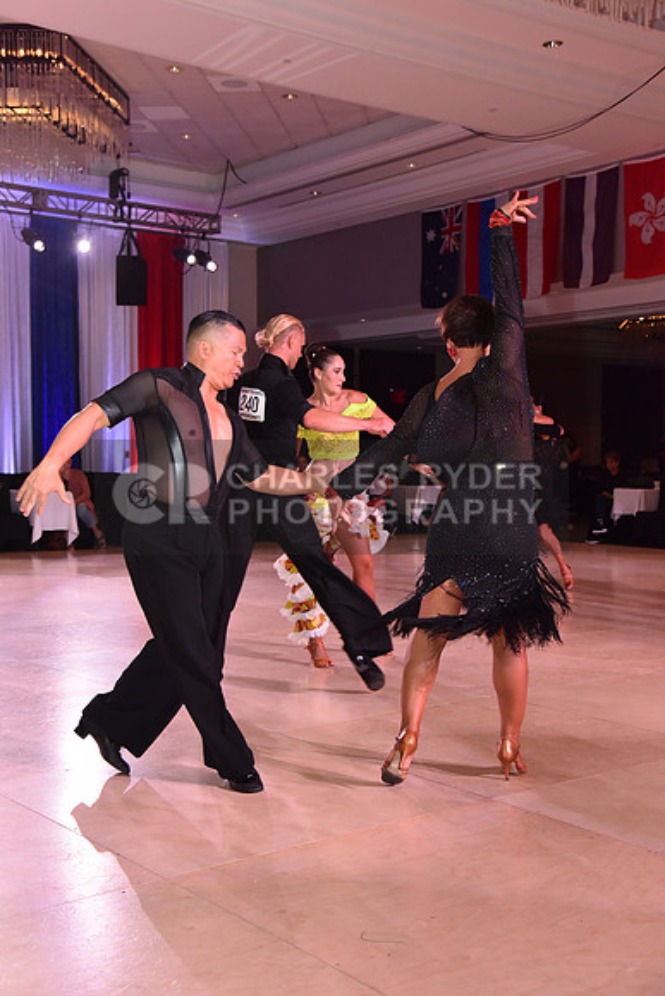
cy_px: 498
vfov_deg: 42.7
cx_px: 332
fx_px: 1274
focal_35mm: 46
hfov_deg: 29.3
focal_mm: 46
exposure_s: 1/320
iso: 2500
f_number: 6.3
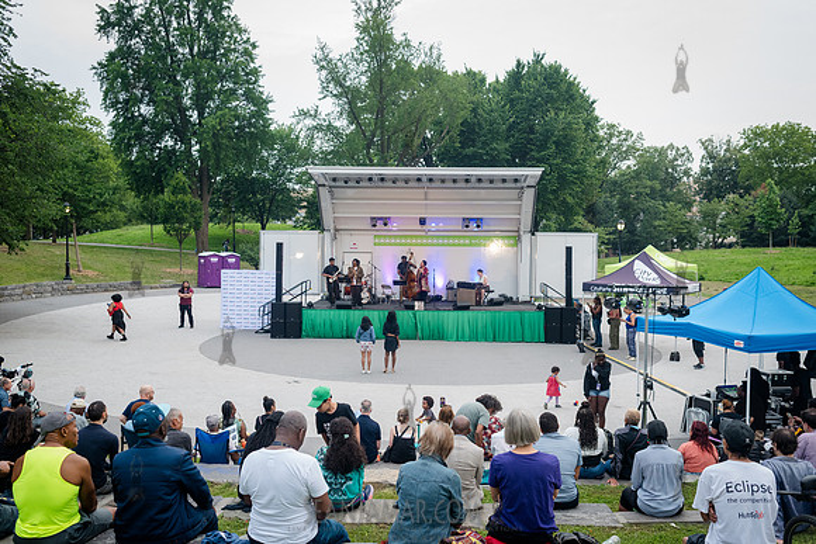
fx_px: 799
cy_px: 272
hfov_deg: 54.1
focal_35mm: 35
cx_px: 408
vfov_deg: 37.7
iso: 1600
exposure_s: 1/500
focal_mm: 35
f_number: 4.5
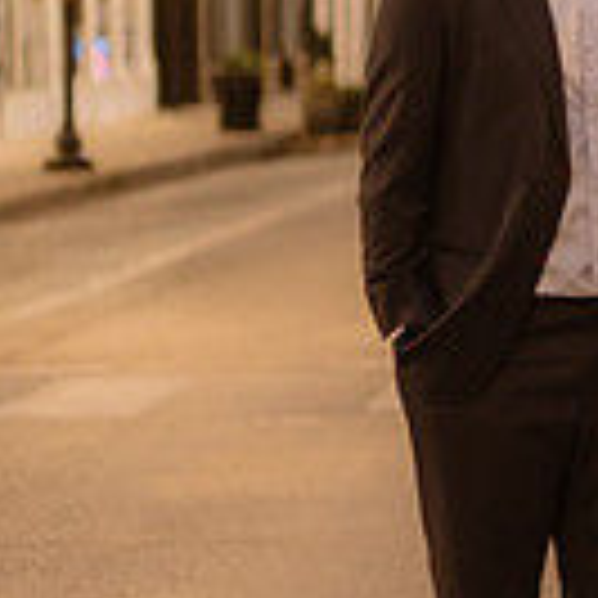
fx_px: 4026
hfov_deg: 8.3
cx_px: 860
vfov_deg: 8.5
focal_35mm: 206
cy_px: 320
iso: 800
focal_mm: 50
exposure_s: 1/160
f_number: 1.4
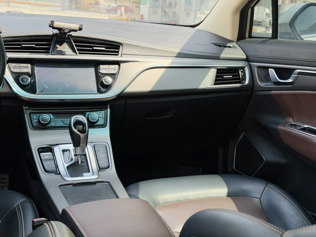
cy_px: 118
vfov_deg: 30.3
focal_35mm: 48
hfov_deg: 39.7
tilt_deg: -14.4
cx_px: 158
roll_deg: -4.5
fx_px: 438
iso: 100
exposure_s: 1/499
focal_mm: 6.76
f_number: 1.78
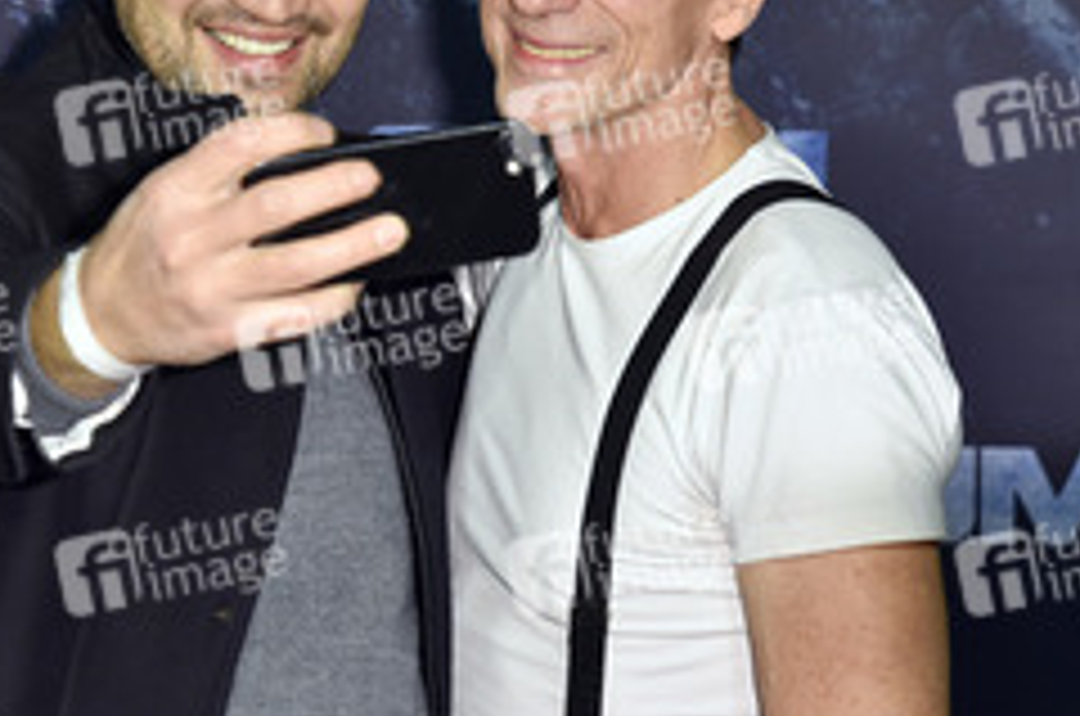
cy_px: 225
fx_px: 4790
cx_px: 232
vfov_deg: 8.5
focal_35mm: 160
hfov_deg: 12.8
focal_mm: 85
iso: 800
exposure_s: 1/200
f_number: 5.6
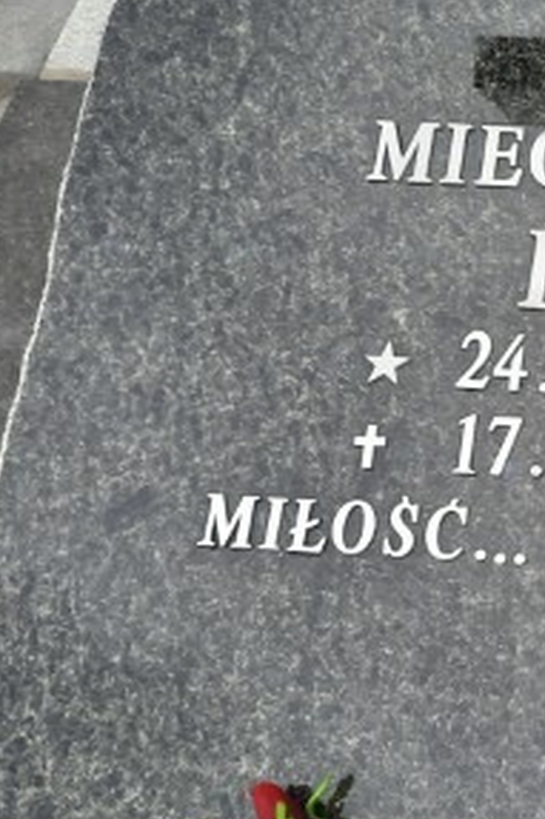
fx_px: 1319
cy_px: 400
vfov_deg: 34.5
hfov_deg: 20.3
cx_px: 802
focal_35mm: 58
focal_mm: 4.6
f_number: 2
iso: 32
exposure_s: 1/532
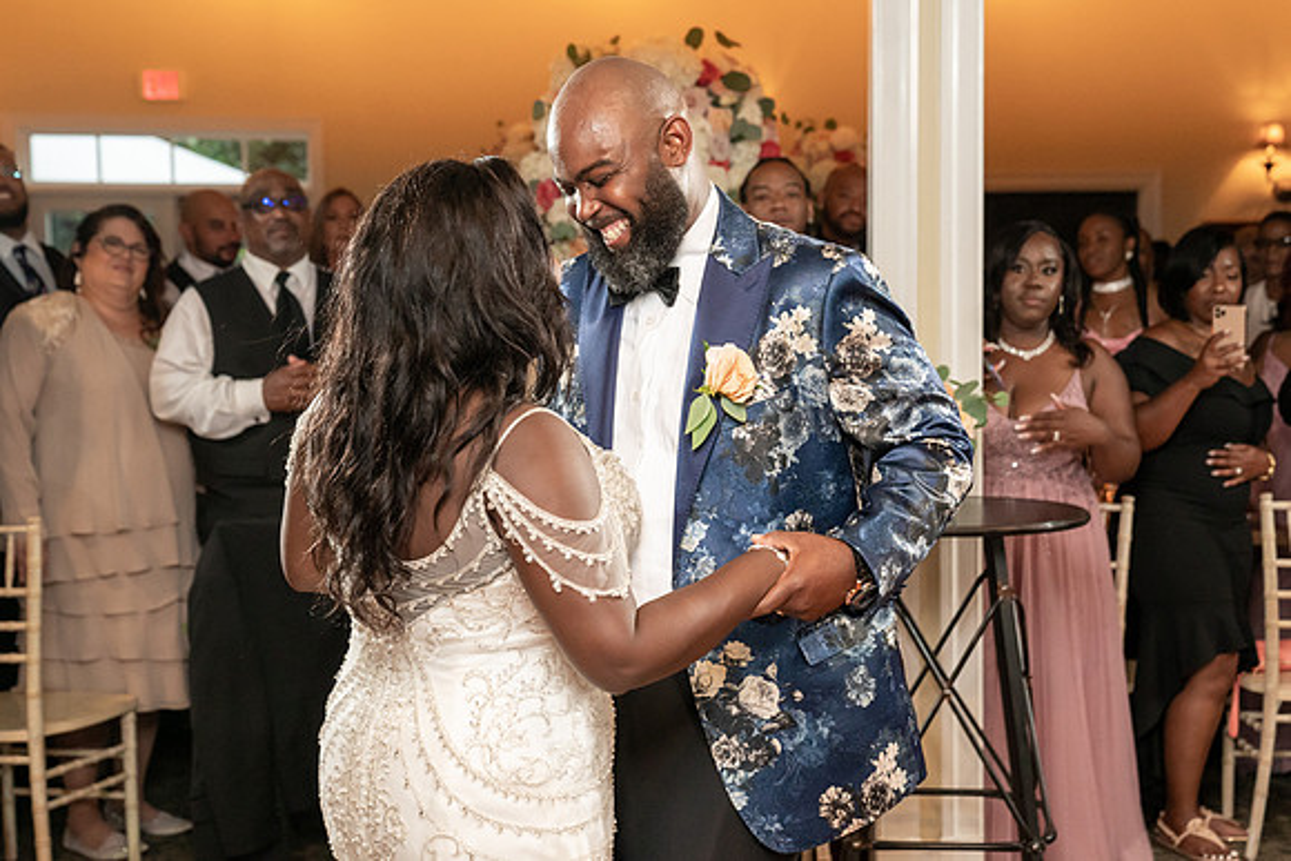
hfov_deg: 35.4
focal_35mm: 56
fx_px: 2017
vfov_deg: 24.1
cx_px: 730
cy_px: 432
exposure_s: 1/200
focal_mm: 49
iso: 4000
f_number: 4
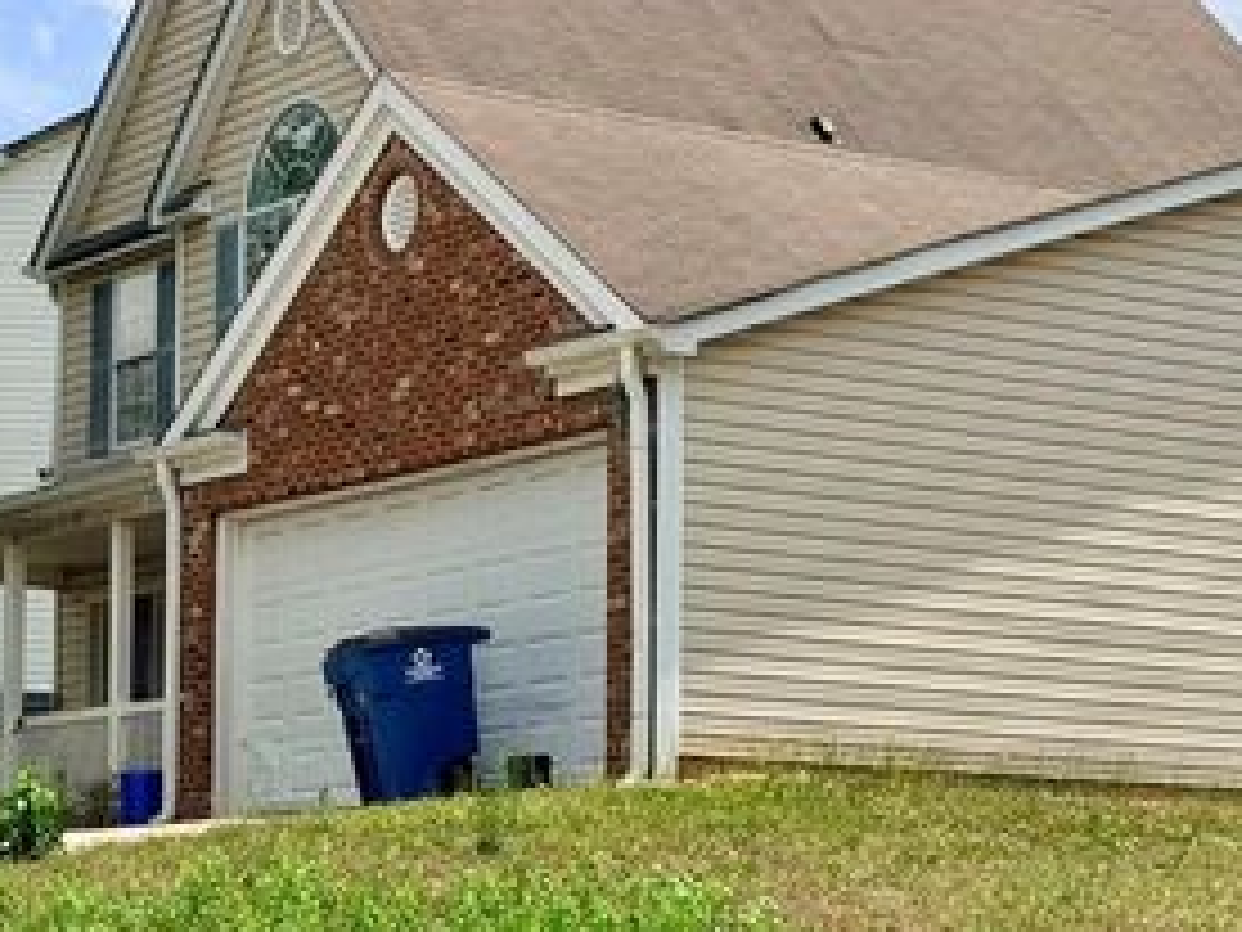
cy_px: 480
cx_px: 796
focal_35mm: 87
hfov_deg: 22.4
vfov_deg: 17.0
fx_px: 3122
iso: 64
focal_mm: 6.76
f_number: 1.78
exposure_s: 1/5208
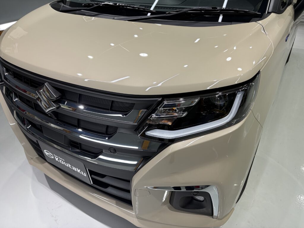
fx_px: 228
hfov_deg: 67.3
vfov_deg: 53.1
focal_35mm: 26
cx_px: 152
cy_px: 114
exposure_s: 1/167
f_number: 1.6
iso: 50
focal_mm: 5.96
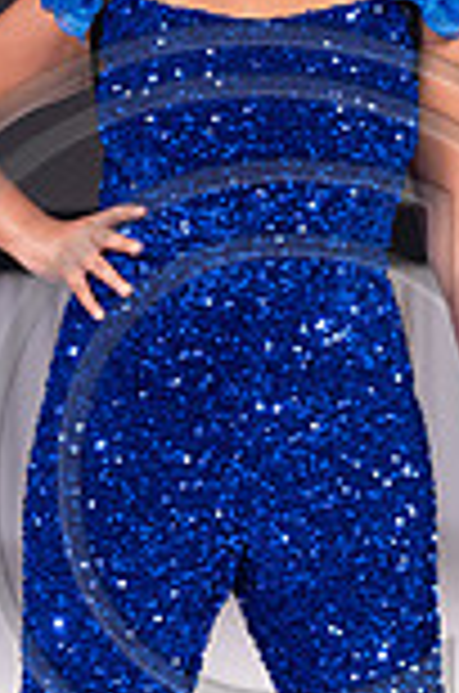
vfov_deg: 6.9
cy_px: 472
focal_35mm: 299
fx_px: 5744
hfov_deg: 4.6
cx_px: 259
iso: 2000
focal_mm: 102
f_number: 5.6
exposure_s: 1/400
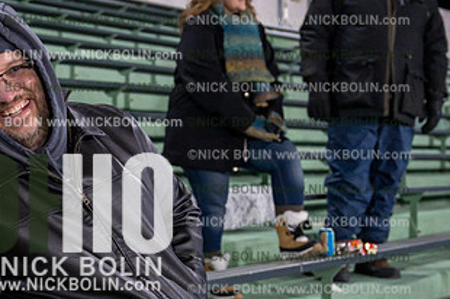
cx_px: 70
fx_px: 912
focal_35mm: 73
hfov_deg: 27.0
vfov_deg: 18.5
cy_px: 222
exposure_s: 1/640
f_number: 4.5
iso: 5000
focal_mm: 39
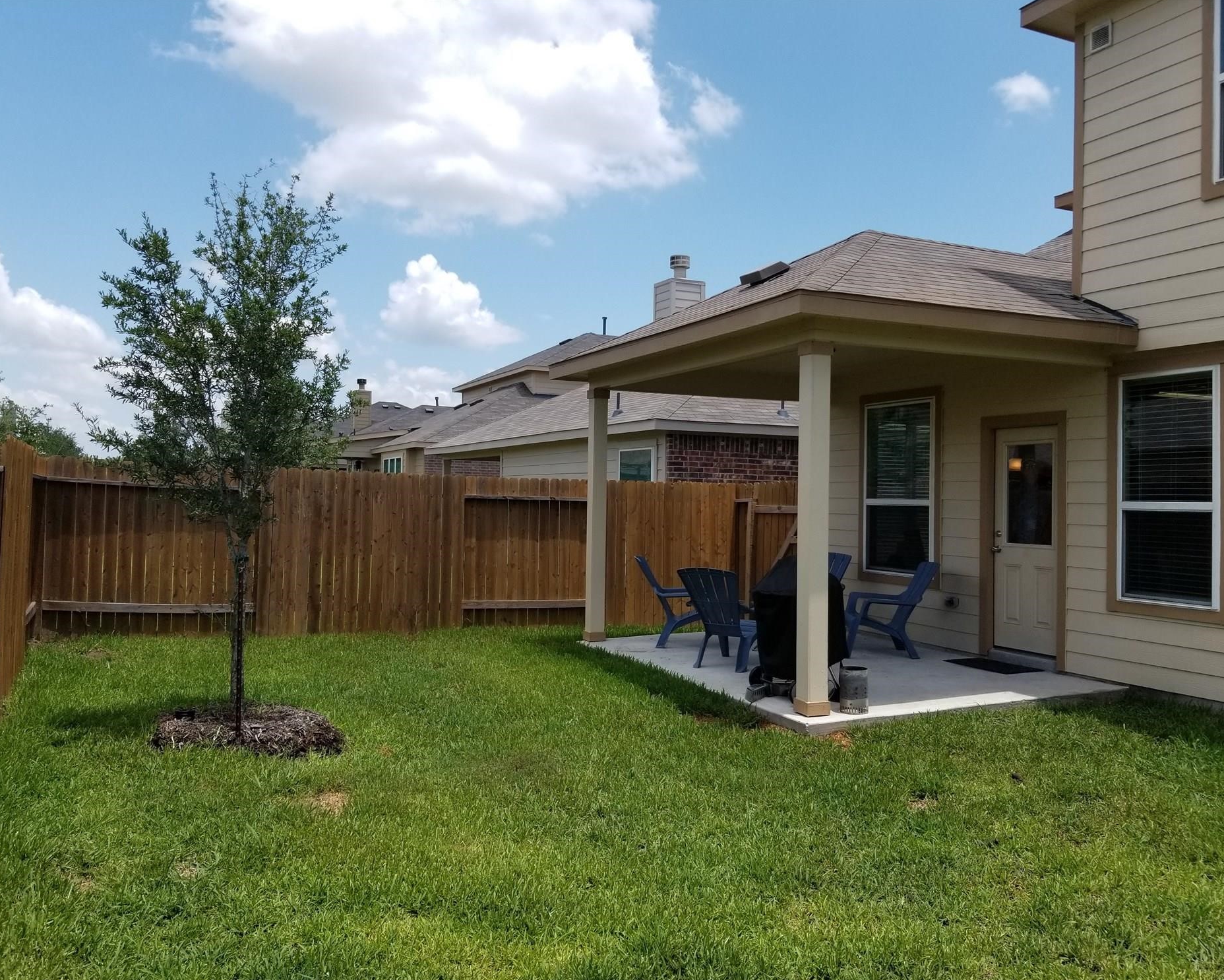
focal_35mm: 28
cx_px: 640
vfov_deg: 51.5
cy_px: 504
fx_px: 1014
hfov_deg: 62.2
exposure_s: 1/2112
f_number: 1.7
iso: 50
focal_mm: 4.25
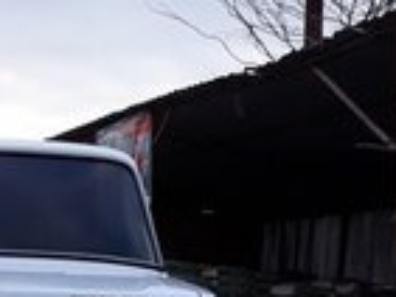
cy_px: 465
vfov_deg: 14.4
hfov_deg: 19.7
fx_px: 1088
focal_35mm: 95
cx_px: -45
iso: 40
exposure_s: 1/425
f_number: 1.7
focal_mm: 3.71
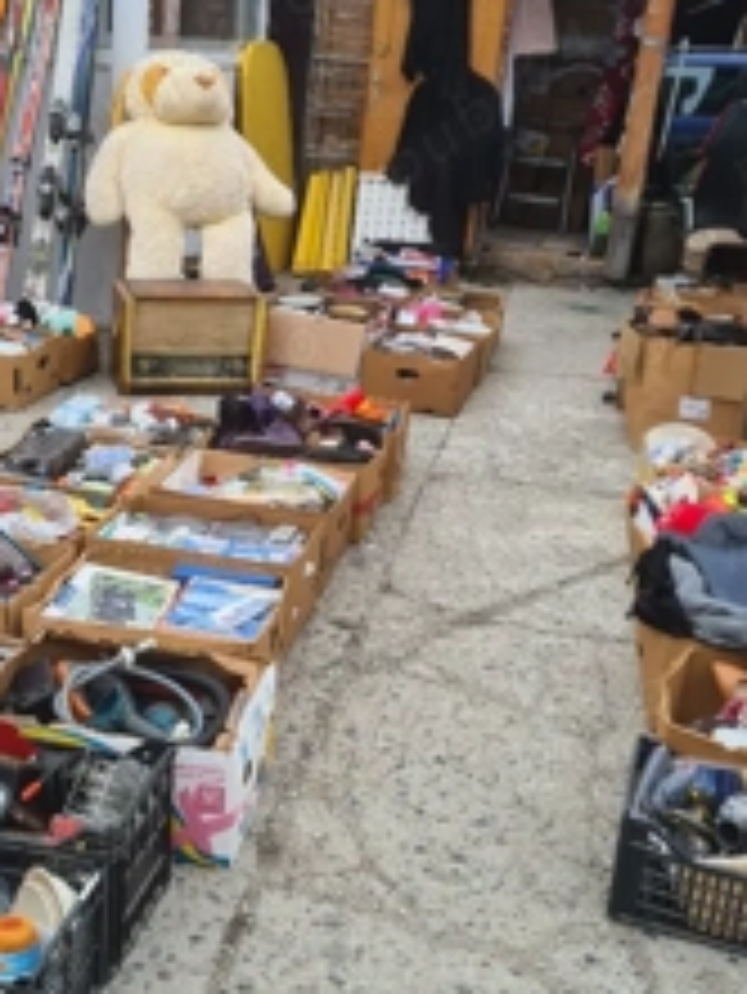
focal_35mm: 47
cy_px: 486
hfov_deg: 30.7
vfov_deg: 40.4
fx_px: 1351
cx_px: 266
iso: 50
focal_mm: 5.4
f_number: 1.8
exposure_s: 1/128
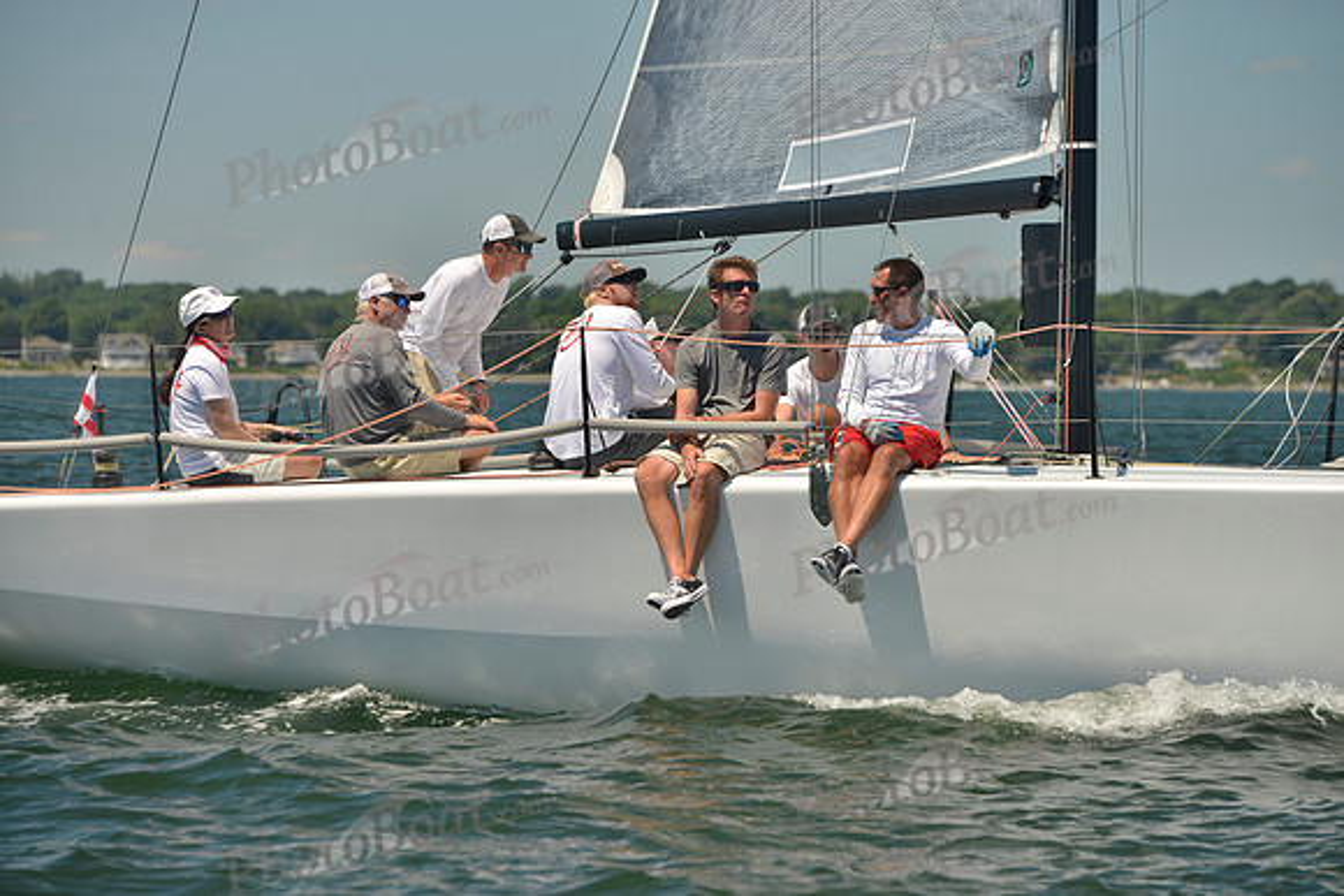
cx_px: 672
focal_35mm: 170
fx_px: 6348
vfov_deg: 8.1
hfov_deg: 12.1
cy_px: 448
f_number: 7.1
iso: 280
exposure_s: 1/800
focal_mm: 170
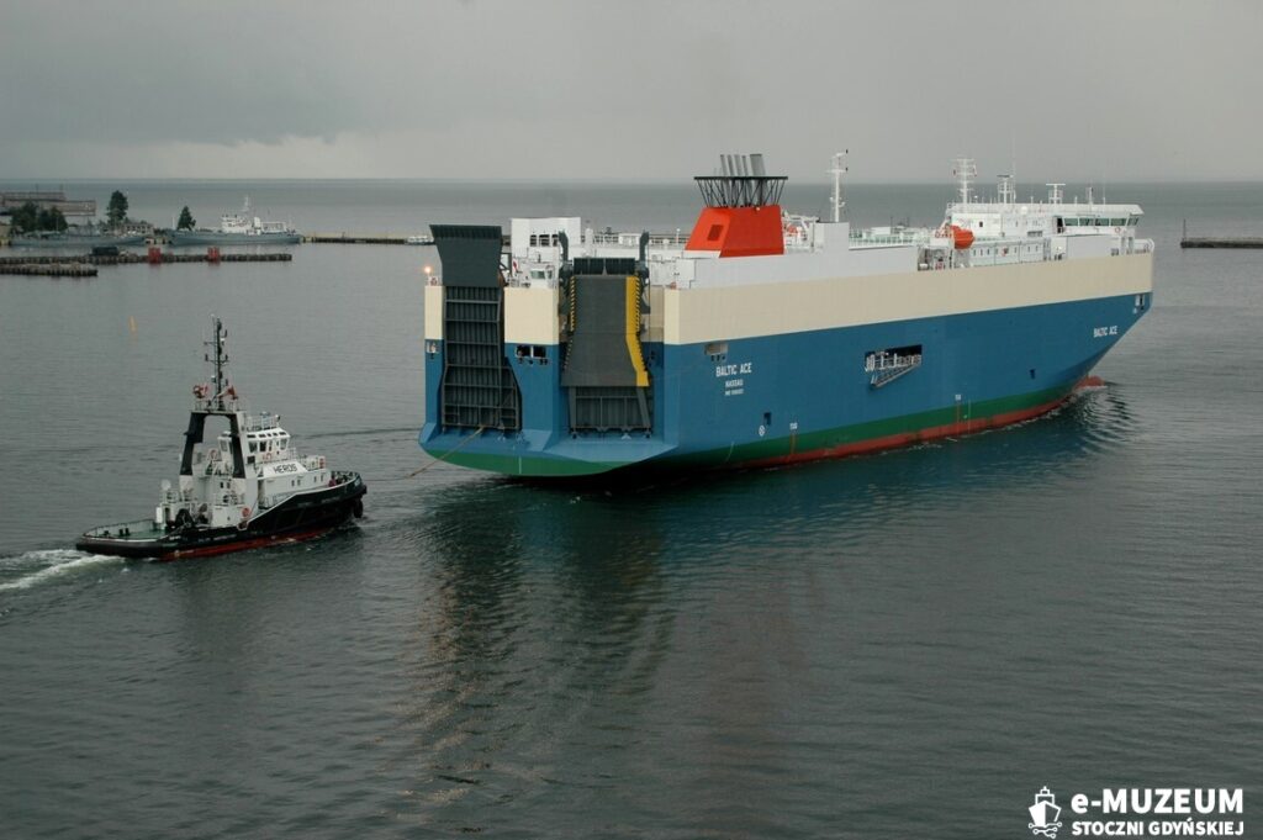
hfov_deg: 27.0
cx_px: 632
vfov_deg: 18.2
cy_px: 420
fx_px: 2629
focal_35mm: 75
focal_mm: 50
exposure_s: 1/160
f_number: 8
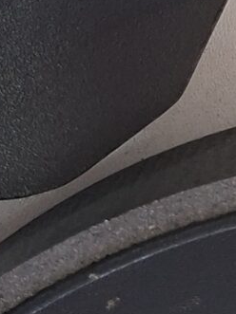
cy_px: -302
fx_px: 1619
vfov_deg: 10.3
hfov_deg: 8.0
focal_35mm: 178
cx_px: 459
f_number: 1.8
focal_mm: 5.54
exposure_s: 1/40
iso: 320
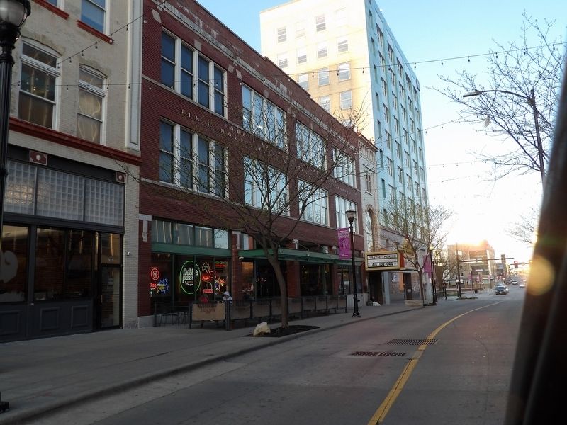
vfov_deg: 49.7
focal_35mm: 28
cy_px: 212
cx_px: 284
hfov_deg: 63.4
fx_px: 459
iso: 100
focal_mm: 5
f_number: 3.4
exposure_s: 1/113
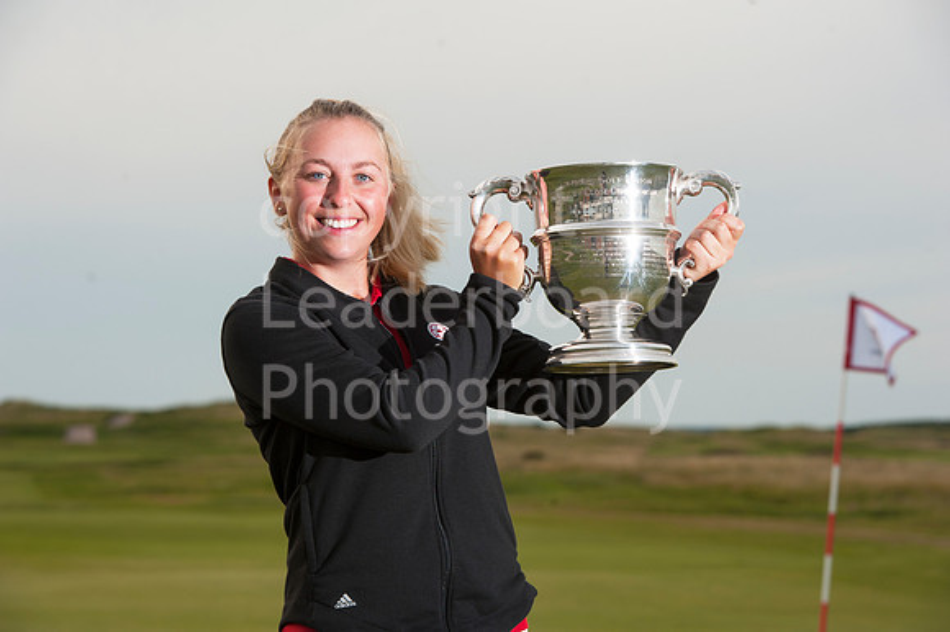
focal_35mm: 125
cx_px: 475
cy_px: 316
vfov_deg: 11.0
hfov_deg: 16.4
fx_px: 3297
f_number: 9
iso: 250
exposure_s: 1/200
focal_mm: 125
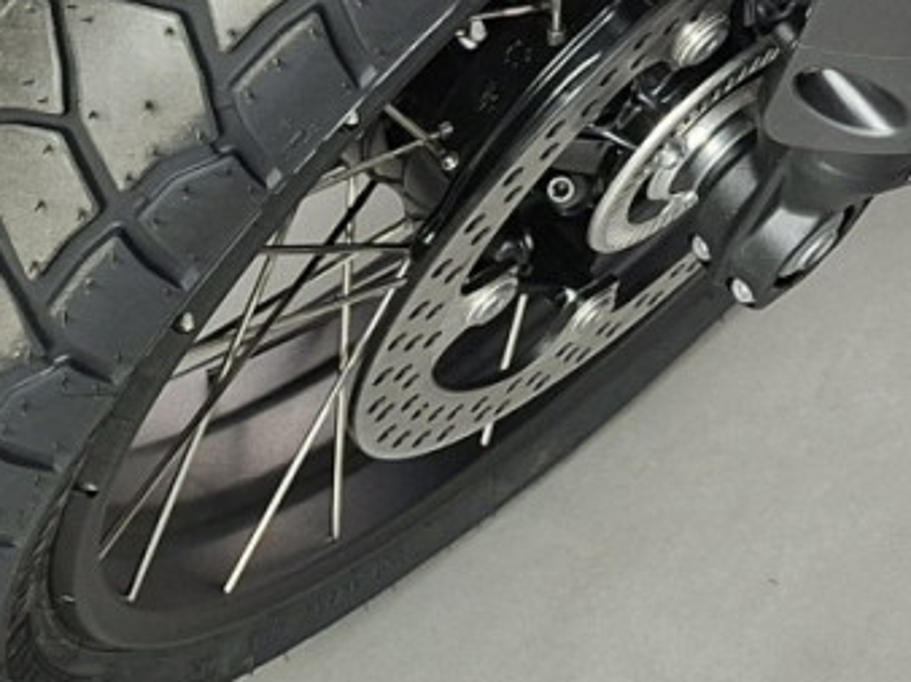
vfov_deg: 12.2
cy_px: -615
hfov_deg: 16.7
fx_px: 2867
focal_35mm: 109
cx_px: 1278
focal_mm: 5.54
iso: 160
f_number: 1.8
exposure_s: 1/120
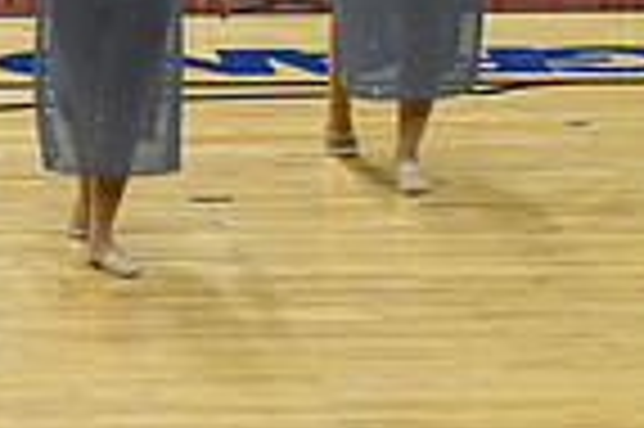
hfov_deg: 4.8
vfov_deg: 3.2
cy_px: 92
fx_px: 7612
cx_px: -653
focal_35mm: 426
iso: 5000
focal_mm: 70
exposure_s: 1/500
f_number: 4
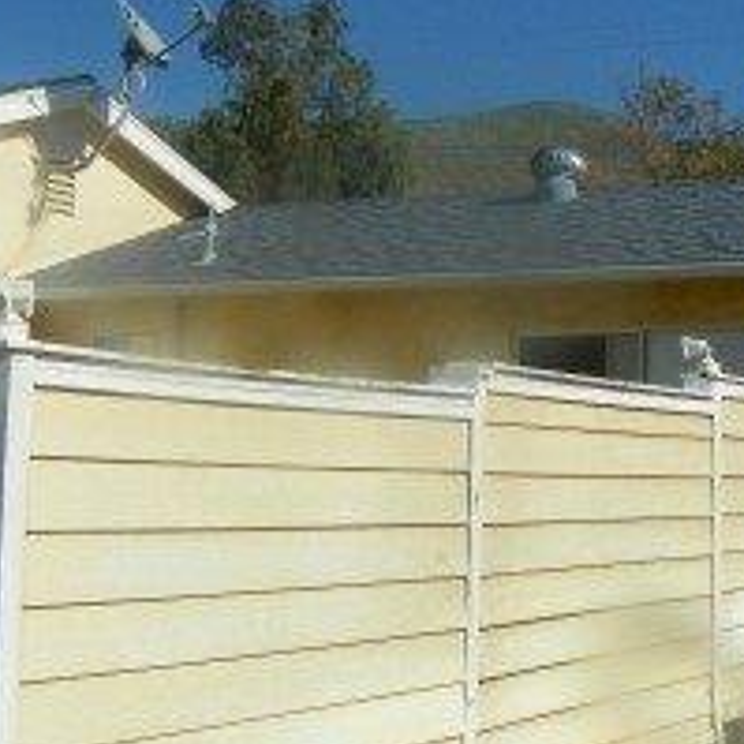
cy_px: 172
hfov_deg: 23.1
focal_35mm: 74
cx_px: 561
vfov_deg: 23.1
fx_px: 1799
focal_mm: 4.6
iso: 64
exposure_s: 1/500
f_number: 7.1
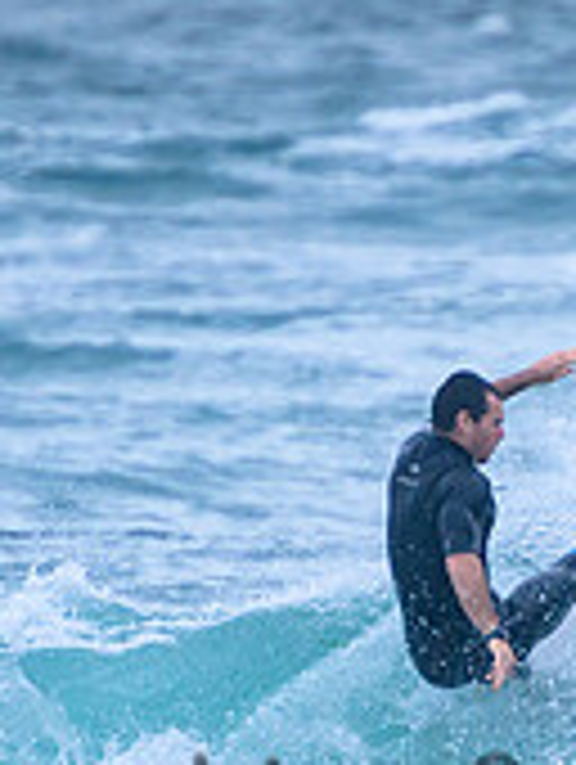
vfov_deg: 1.1
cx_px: 697
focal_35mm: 1805
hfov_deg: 0.8
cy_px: 525
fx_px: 39946
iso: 720
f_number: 5.6
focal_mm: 400
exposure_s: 1/2000
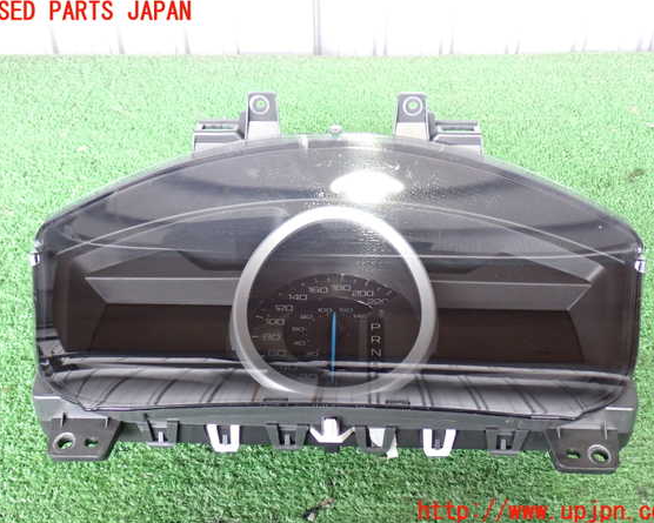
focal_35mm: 40
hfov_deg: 45.8
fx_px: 774
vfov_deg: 37.3
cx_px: 331
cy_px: 262
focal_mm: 6.83
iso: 640
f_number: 2.7
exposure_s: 1/40
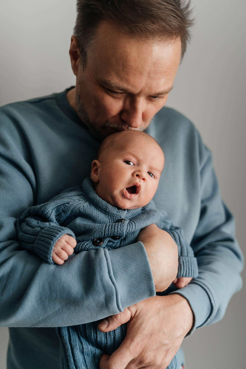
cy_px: 184
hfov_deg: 32.6
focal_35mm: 41
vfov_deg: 47.4
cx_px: 123
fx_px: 420
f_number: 2.8
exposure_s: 1/160
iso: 1250
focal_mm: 41
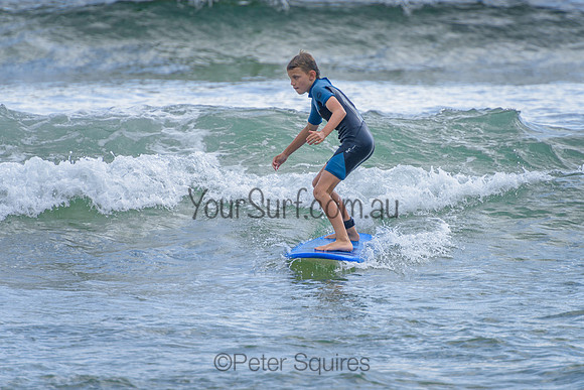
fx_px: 7956
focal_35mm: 490
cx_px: 336
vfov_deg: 2.8
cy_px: 191
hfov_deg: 4.2
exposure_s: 1/1600
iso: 200
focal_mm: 400
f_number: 5.6
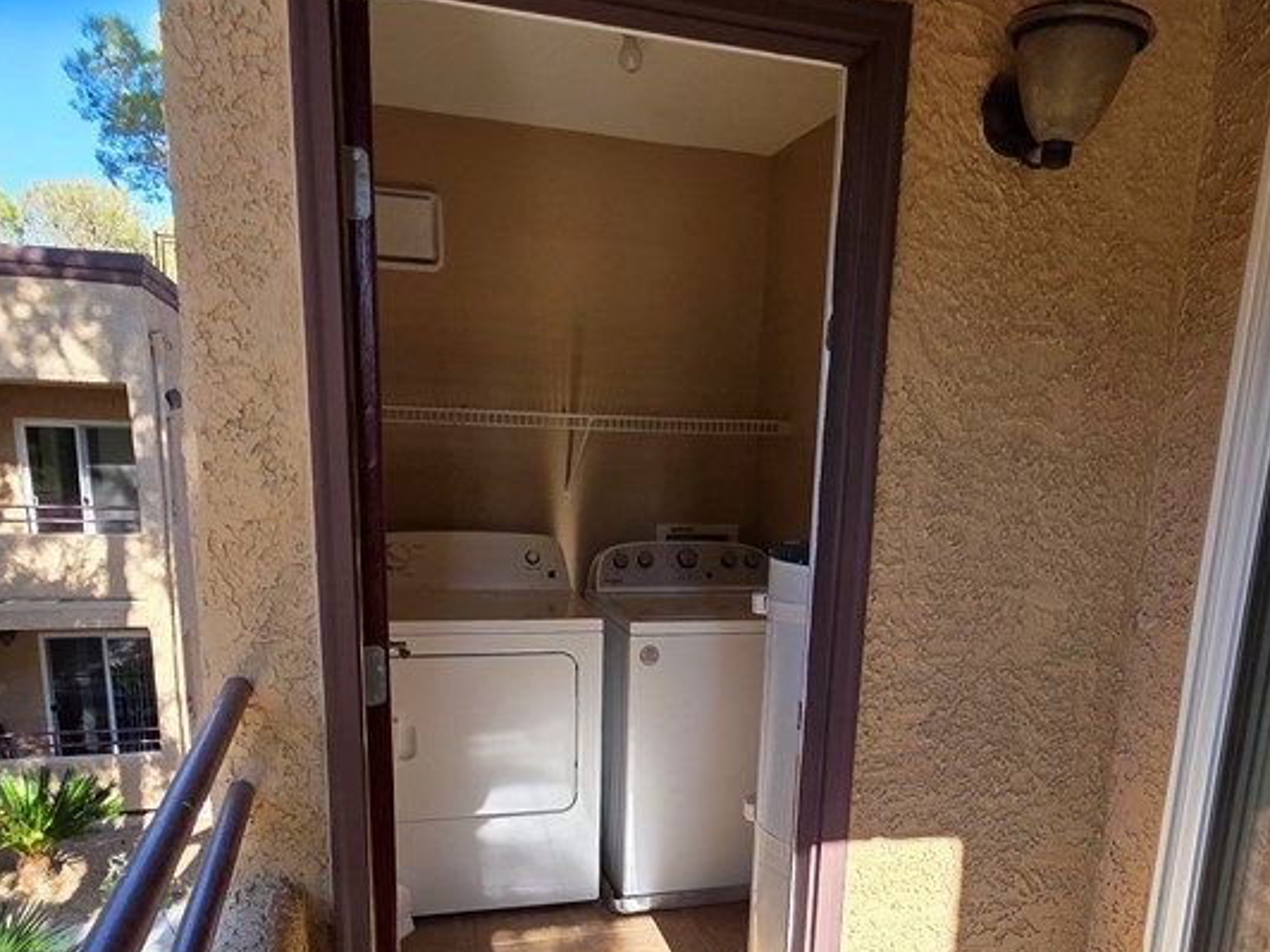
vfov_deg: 53.2
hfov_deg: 69.4
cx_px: 664
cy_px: 675
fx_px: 917
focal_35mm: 25
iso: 40
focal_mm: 2.2
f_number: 1.9
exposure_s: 1/419
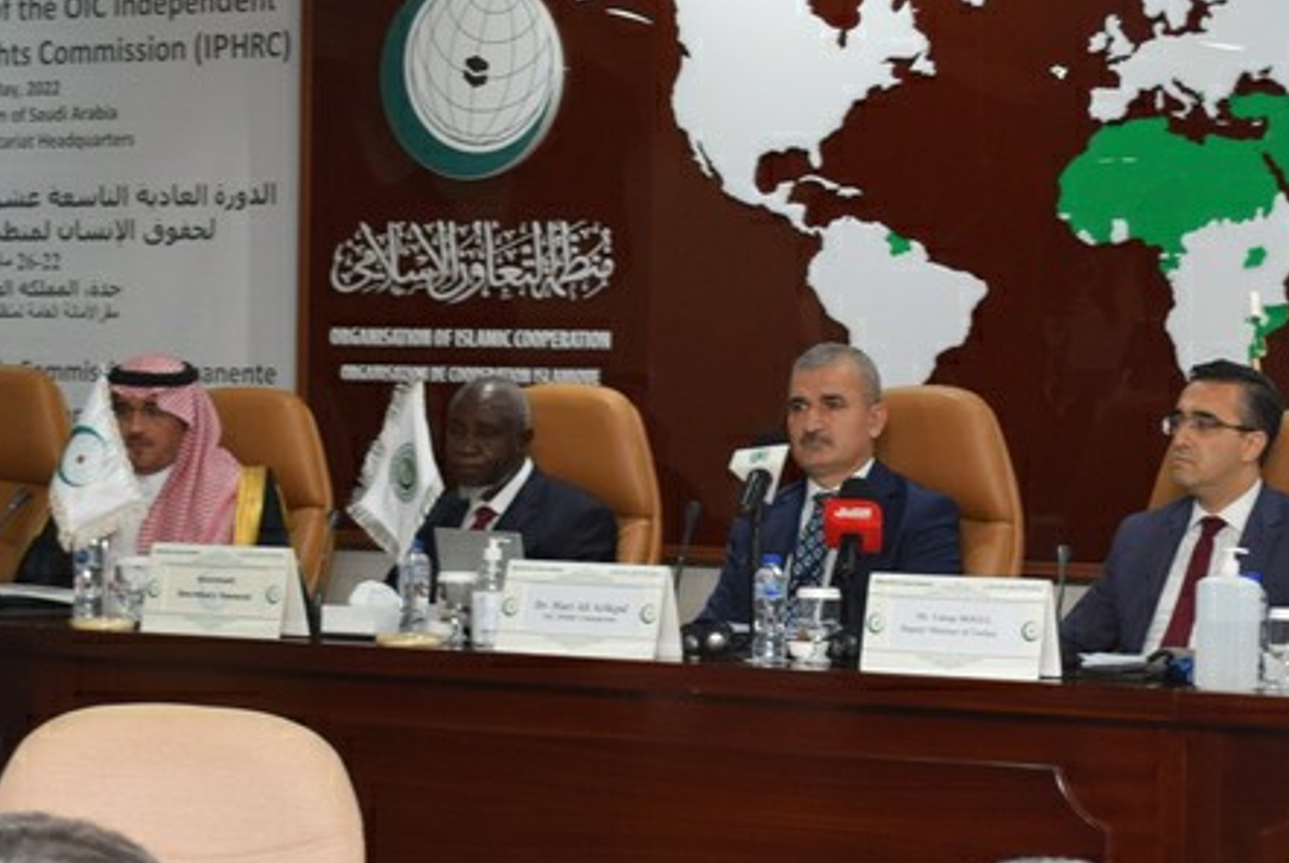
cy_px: 569
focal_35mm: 111
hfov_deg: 18.3
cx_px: 888
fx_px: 3980
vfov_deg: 12.4
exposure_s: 1/80
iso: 800
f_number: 4.8
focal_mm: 32
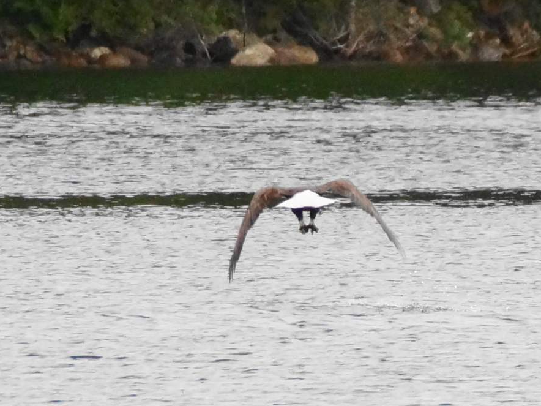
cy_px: 203
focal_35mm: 407
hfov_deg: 4.9
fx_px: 6361
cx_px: 304
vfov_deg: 3.7
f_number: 6.3
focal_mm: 250
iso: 1600
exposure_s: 1/400
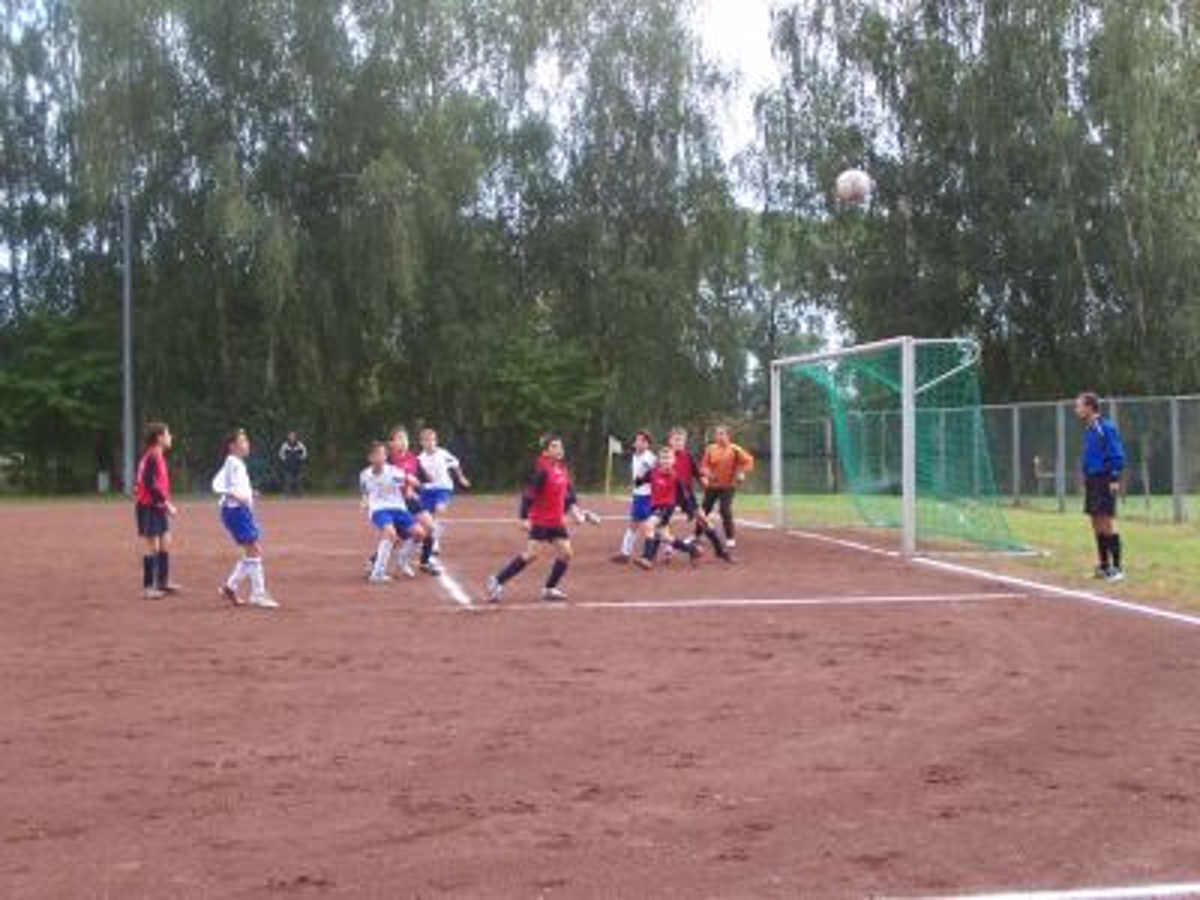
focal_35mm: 57
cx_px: 600
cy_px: 450
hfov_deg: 33.8
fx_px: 1976
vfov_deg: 25.7
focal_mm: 8.6
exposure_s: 1/180
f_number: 3.4
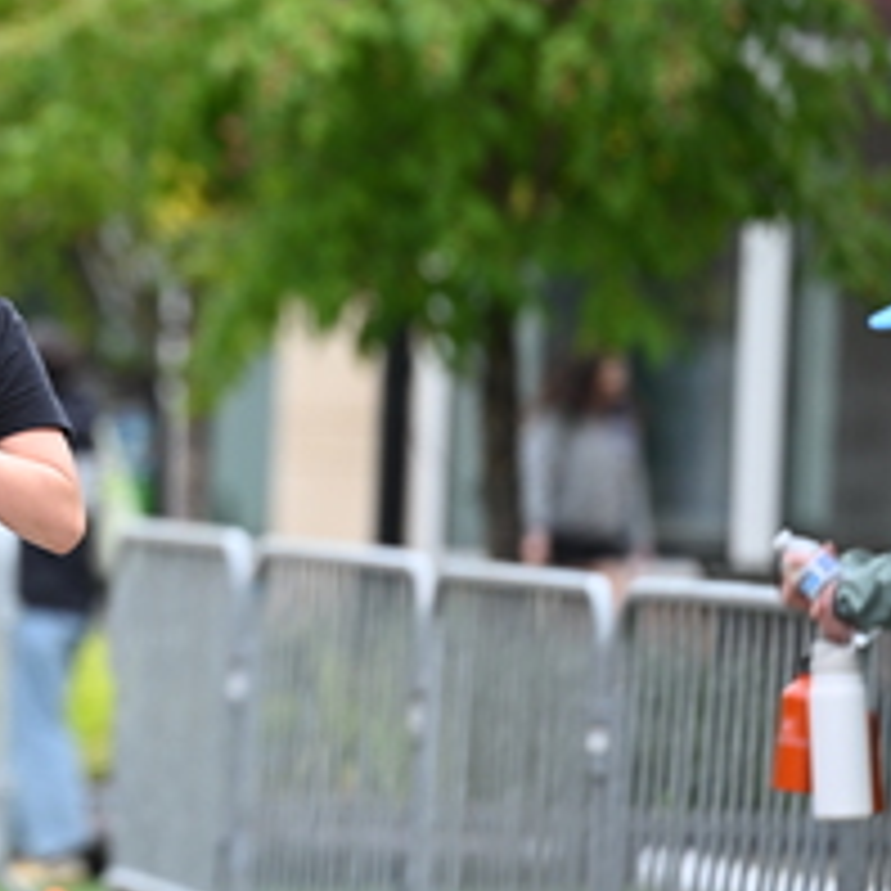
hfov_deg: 3.7
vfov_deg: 3.7
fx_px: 13745
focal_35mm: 472
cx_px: -220
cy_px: 340
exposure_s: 1/1250
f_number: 2.8
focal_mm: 200
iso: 640
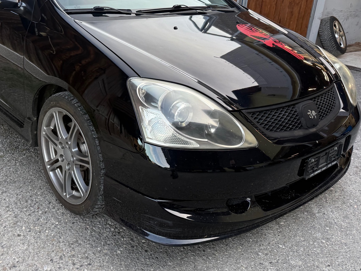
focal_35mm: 36
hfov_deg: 50.0
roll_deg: -3.6
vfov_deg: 39.3
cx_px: 108
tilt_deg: -15.8
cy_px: 96
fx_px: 375
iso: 80
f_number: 1.78
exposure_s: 1/161
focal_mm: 6.76
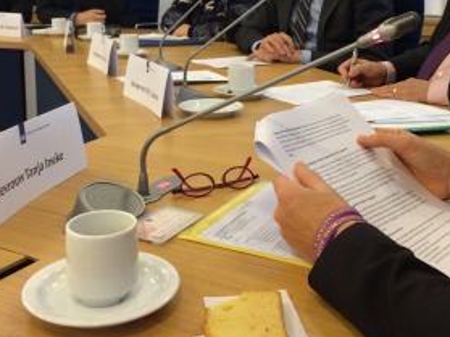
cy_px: 84
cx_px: 249
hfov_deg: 38.2
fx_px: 650
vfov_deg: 28.6
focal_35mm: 50
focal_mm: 4.12
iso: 250
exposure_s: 1/30
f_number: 2.2
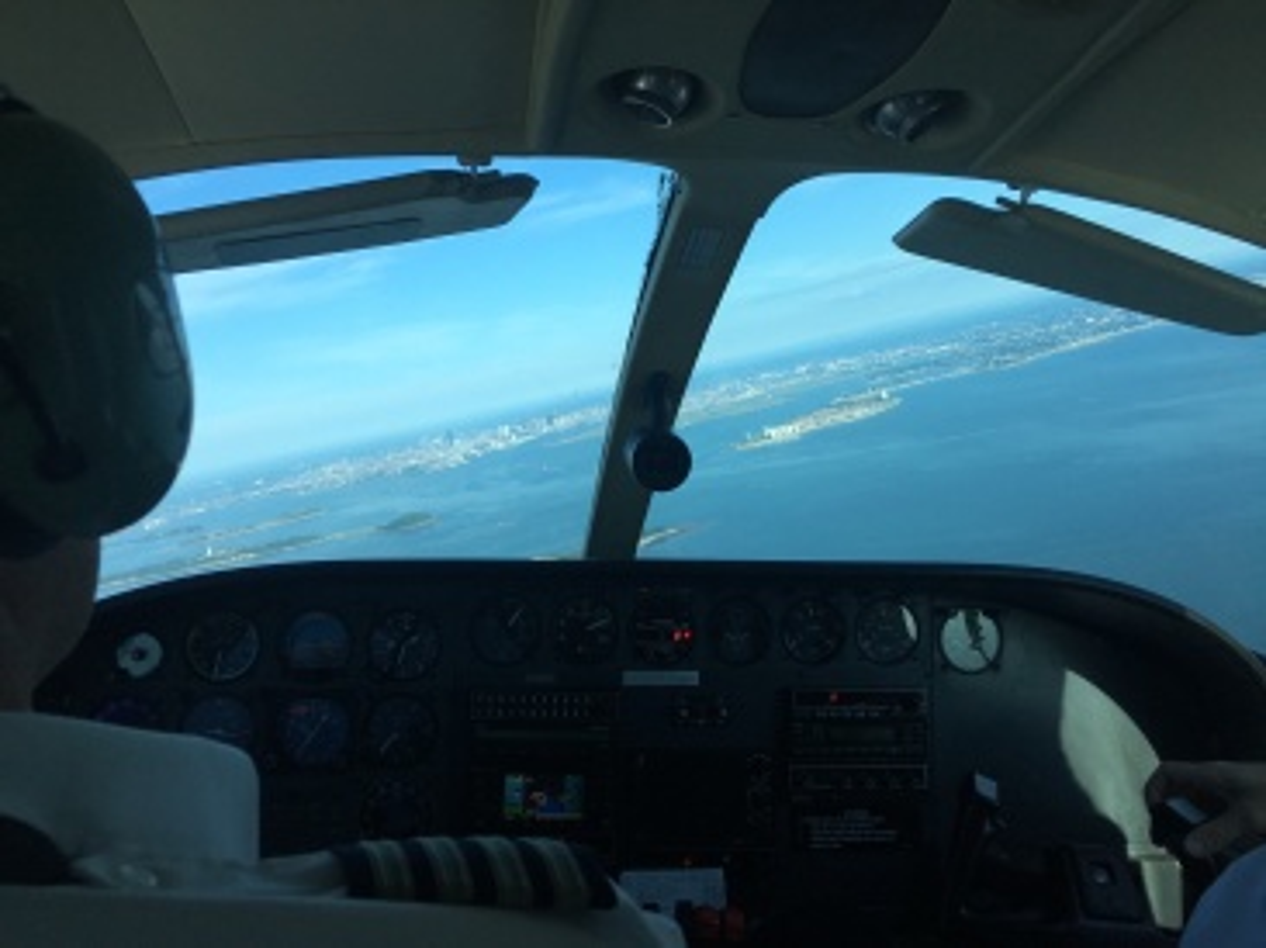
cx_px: 633
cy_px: 474
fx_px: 1060
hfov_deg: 61.7
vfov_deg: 48.2
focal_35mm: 29
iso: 25
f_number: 2.2
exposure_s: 1/1709
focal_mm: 4.15
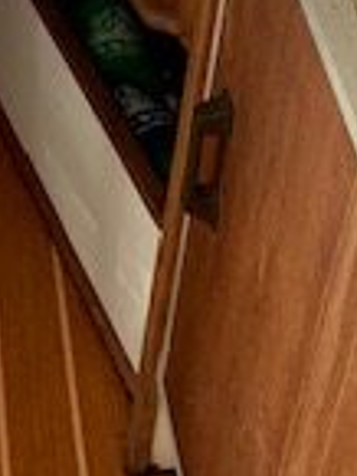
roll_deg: +1.3
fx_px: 1579
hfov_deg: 12.1
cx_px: -239
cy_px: -332
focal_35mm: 115
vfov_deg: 15.2
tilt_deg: -26.2
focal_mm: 4.25
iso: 32
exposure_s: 1/122
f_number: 1.8
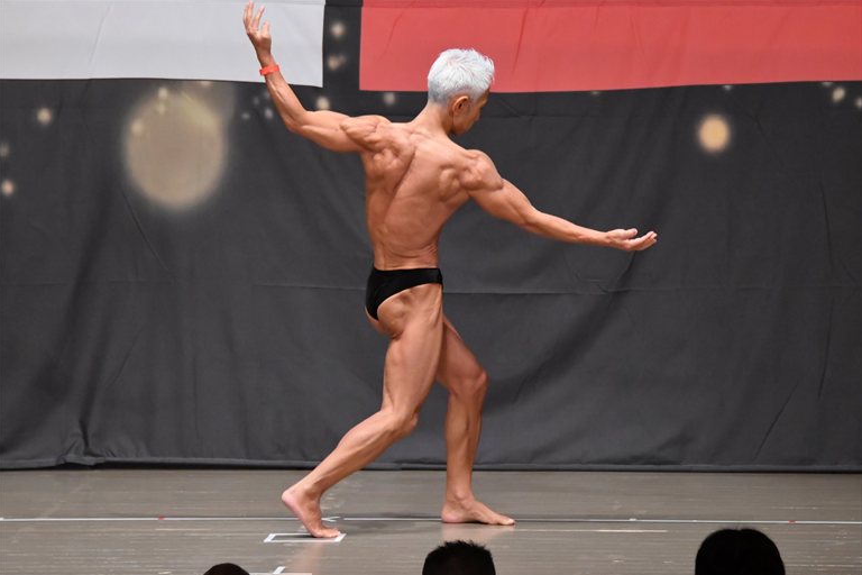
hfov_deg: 8.5
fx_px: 5794
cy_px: 289
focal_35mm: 242
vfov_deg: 5.7
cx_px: 433
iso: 6400
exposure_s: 1/400
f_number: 5.6
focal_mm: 160
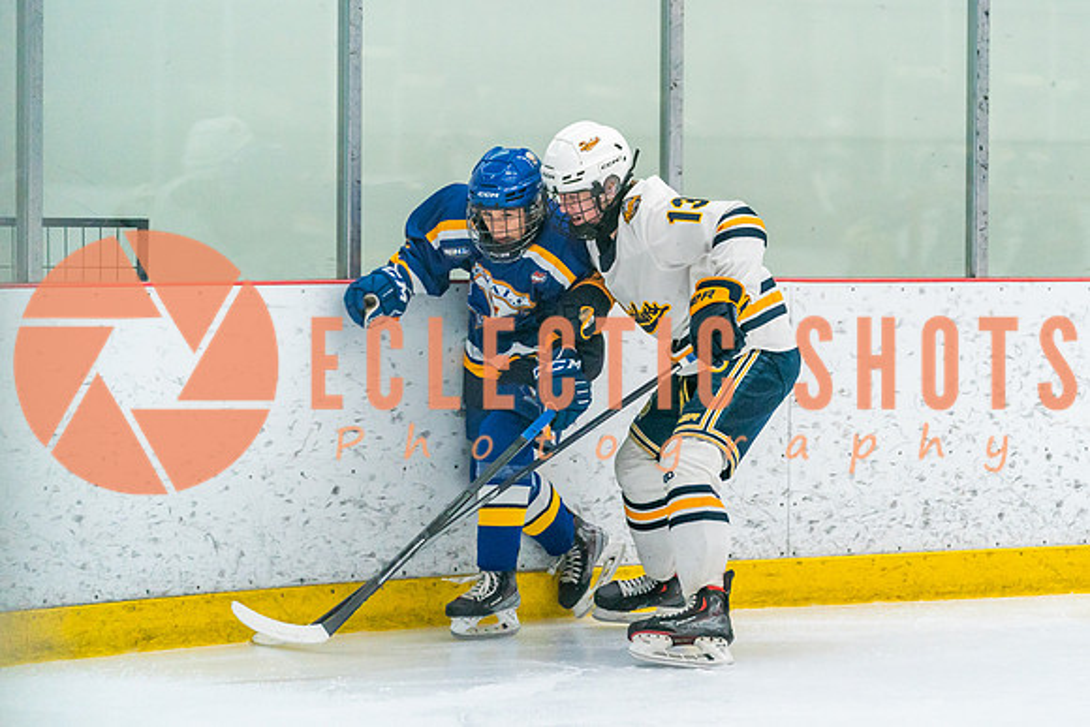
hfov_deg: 13.1
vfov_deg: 8.8
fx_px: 4725
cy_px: 299
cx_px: 673
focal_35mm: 156
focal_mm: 124
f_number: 2.8
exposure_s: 1/1250
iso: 3200
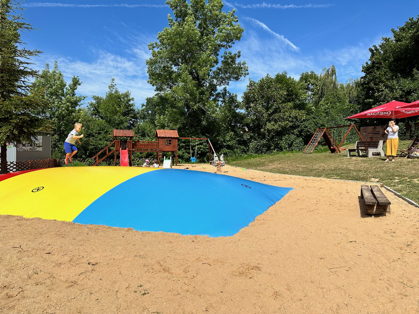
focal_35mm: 24
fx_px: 291
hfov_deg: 71.6
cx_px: 210
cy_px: 157
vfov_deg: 56.8
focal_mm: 6.86
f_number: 1.78
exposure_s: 1/6623
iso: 80
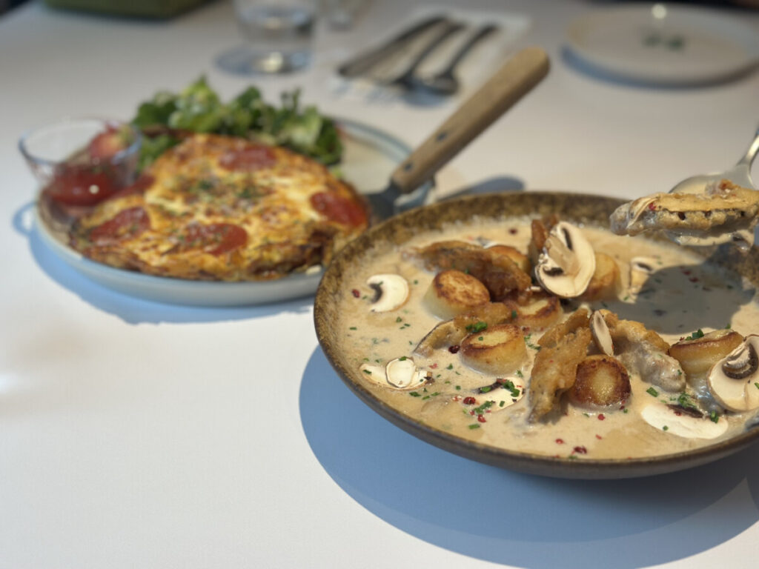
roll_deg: -0.4
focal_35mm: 48
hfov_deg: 39.7
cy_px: 284
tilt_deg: -32.1
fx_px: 1052
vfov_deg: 30.3
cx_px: 380
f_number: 1.78
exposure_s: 1/171
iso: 100
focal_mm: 6.86
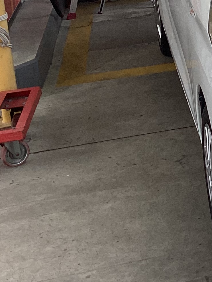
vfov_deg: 18.4
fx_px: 833
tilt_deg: -12.9
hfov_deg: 13.1
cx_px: 384
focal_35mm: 102
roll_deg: +2.9
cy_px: -41
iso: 25
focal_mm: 3.3
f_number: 2.4
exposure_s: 1/500
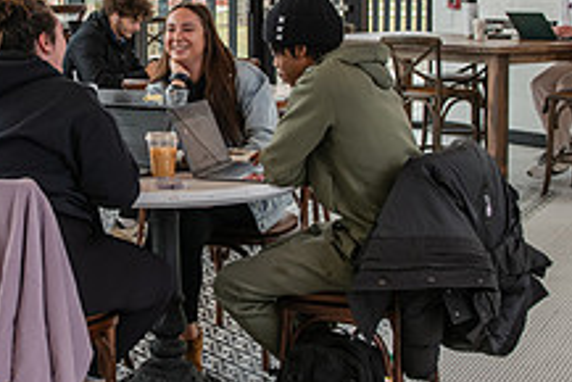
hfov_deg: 24.1
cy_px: 101
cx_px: 113
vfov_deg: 16.4
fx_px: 1320
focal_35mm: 83
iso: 500
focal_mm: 31
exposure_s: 1/250
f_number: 4
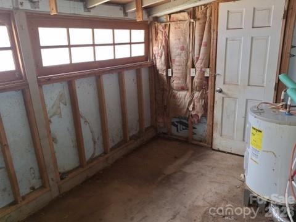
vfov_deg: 54.9
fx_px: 214
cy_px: 111
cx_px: 148
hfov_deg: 69.4
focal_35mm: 25
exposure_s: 1/50
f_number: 1.8
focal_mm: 4.69
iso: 25
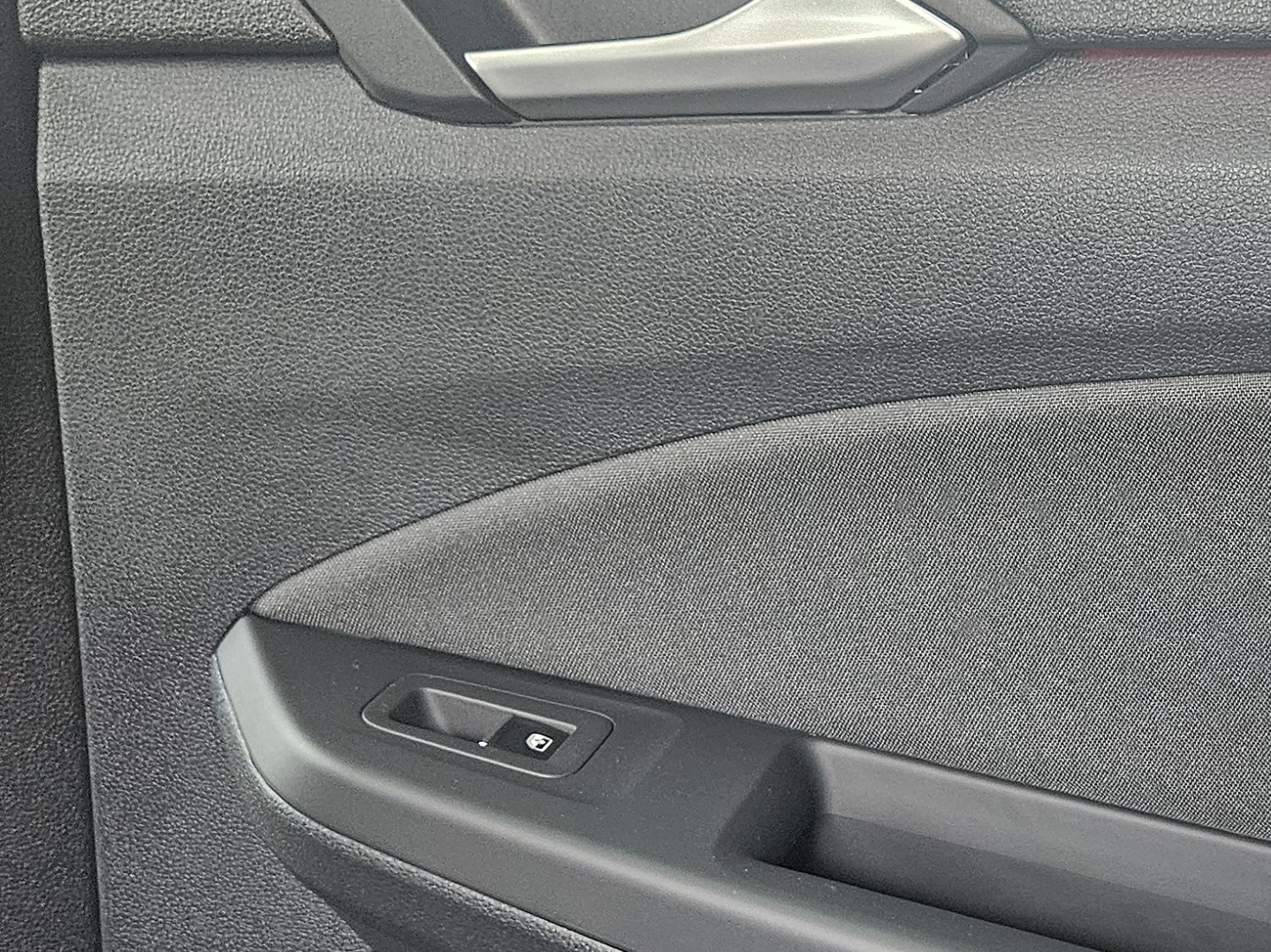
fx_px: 2350
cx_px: 1235
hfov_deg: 28.6
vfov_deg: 22.9
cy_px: 608
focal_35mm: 64
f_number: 1.8
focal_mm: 5.4
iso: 800
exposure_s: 1/240
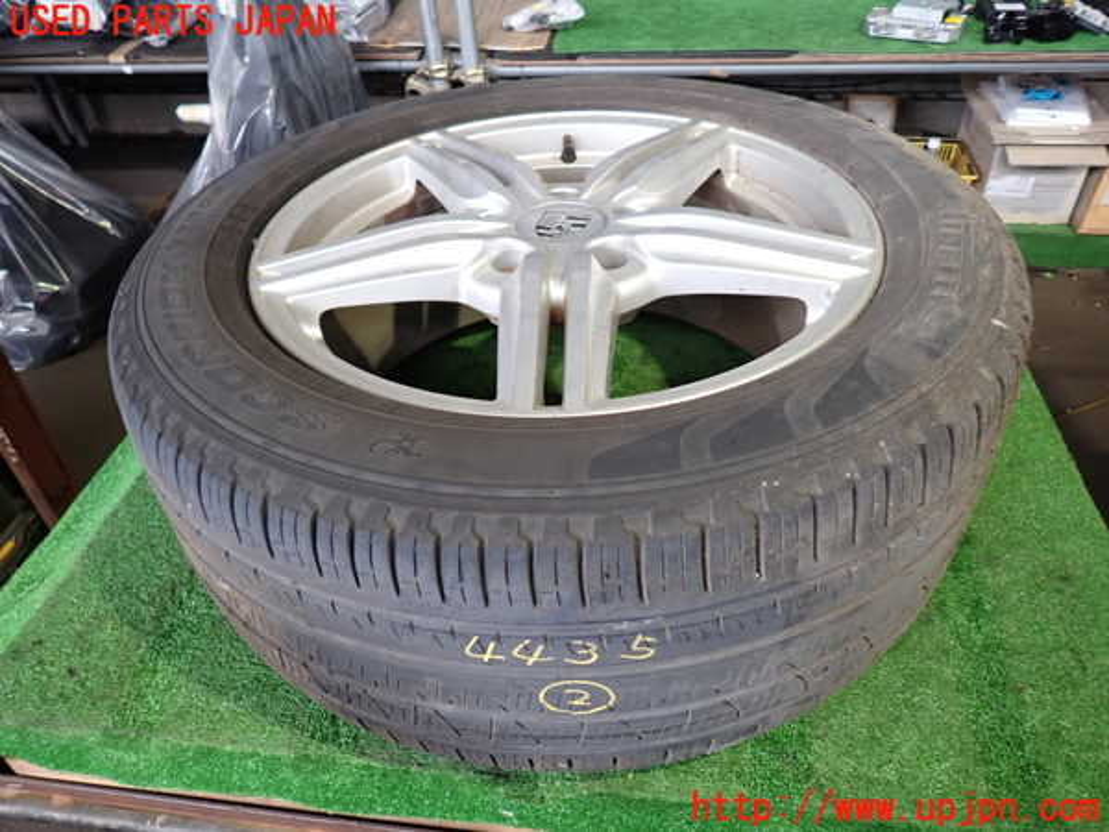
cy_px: 416
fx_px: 801
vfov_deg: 54.9
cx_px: 554
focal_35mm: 25
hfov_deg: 69.4
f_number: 2
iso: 200
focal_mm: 4.5
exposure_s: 1/30
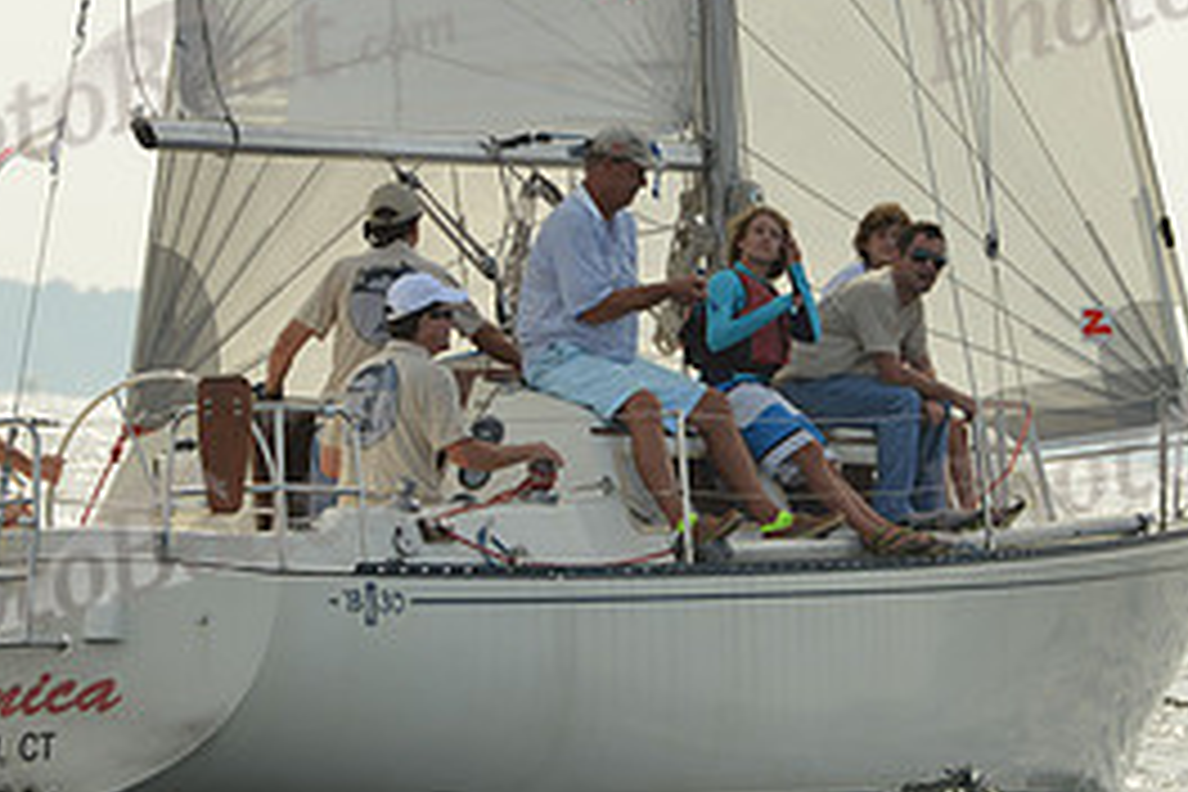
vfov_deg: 3.3
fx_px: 13793
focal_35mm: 418
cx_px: 693
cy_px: 263
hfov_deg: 4.9
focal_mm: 190
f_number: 8
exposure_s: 1/1250
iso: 320
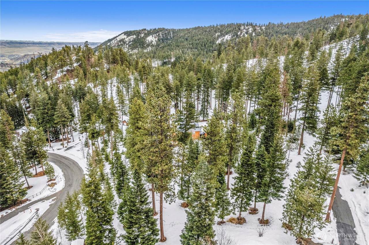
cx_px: 184
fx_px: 225
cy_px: 122
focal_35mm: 22
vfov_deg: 57.2
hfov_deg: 78.6
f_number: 2.8
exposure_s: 1/2500
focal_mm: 8.38
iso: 100
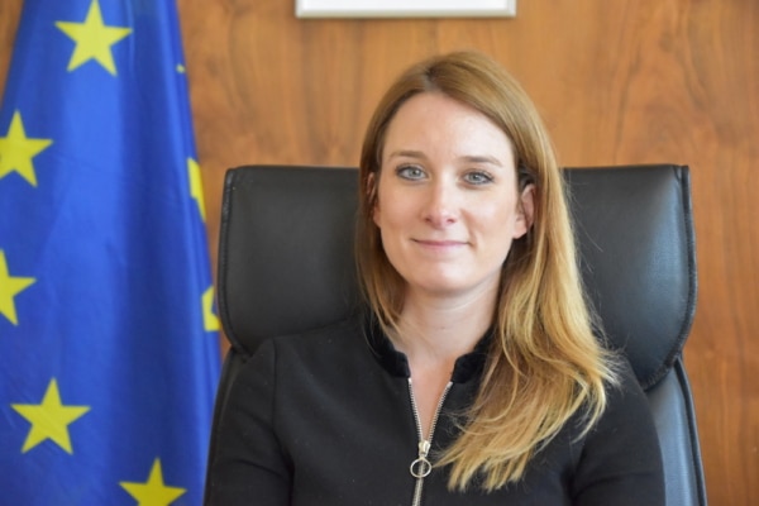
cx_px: 380
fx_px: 2372
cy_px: 253
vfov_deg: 12.2
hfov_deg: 18.2
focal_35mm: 112
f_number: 5
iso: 6400
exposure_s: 1/250
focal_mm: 75
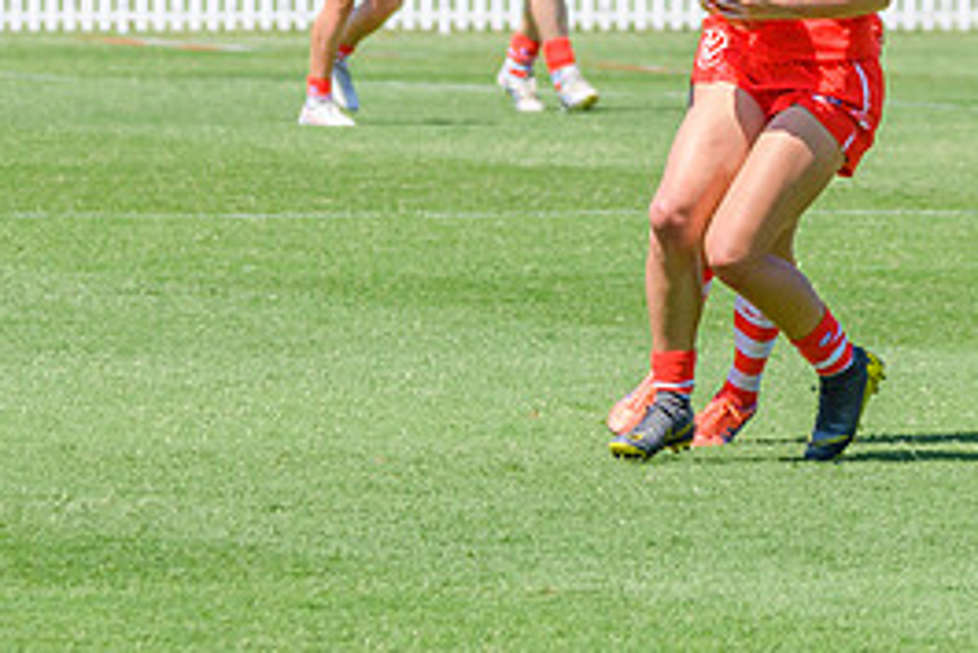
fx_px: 19597
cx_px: 481
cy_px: -88
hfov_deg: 2.9
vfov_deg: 1.9
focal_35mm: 721
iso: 800
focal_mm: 190
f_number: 7.1
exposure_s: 1/2000
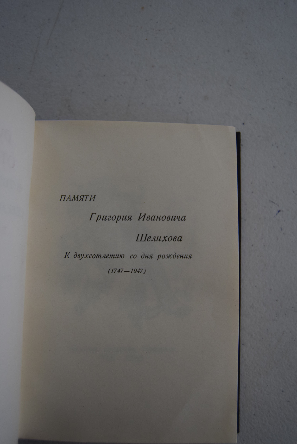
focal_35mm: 33
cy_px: 222
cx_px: 148
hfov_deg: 40.0
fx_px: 408
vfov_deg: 57.2
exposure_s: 1/1000
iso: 800
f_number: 4
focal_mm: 22
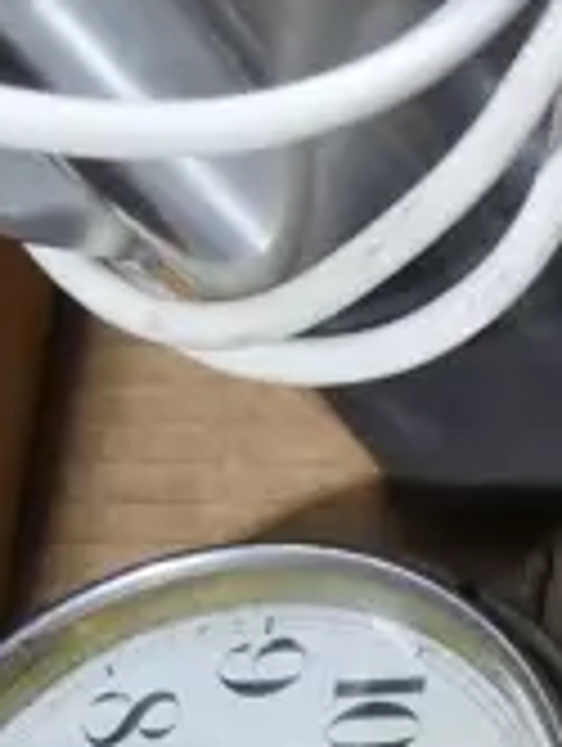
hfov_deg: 7.3
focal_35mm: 197
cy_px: 328
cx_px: 1039
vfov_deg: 10.0
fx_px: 4254
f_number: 3.6
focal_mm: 16
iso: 250
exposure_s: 1/60
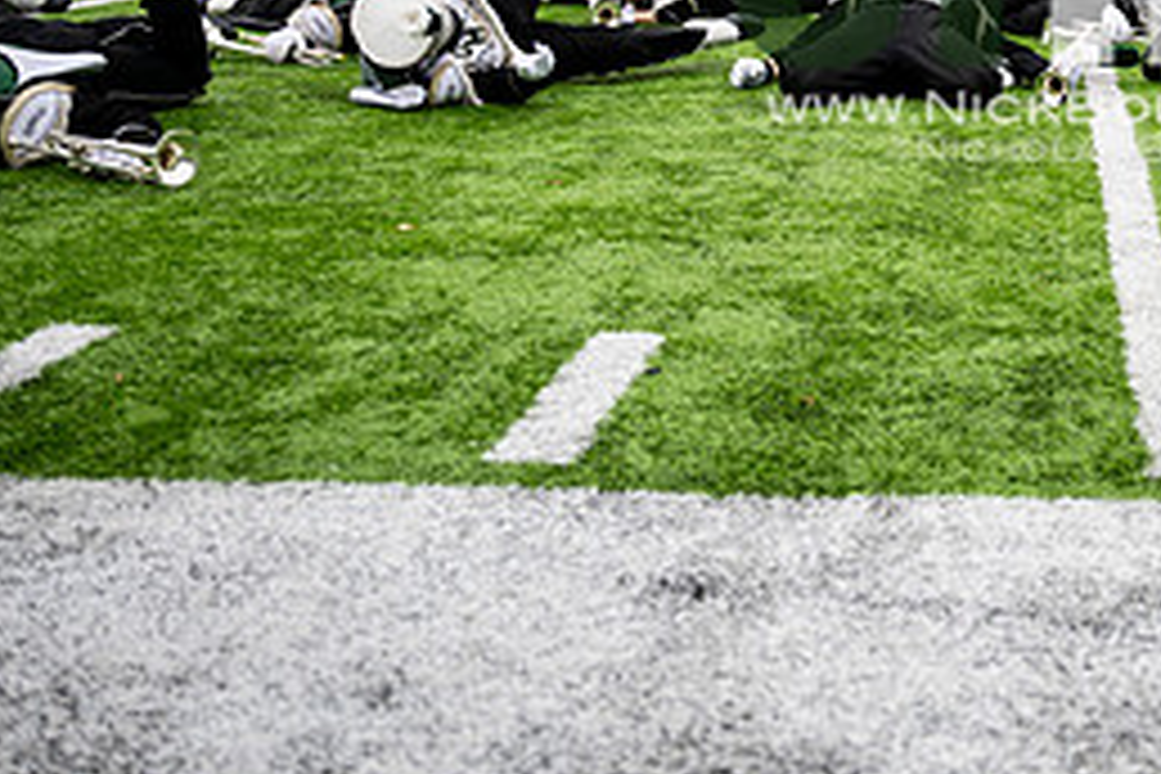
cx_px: 1076
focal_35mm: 54
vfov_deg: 23.7
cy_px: -52
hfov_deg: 34.5
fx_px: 1741
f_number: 2.8
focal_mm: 24
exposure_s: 1/500
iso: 100
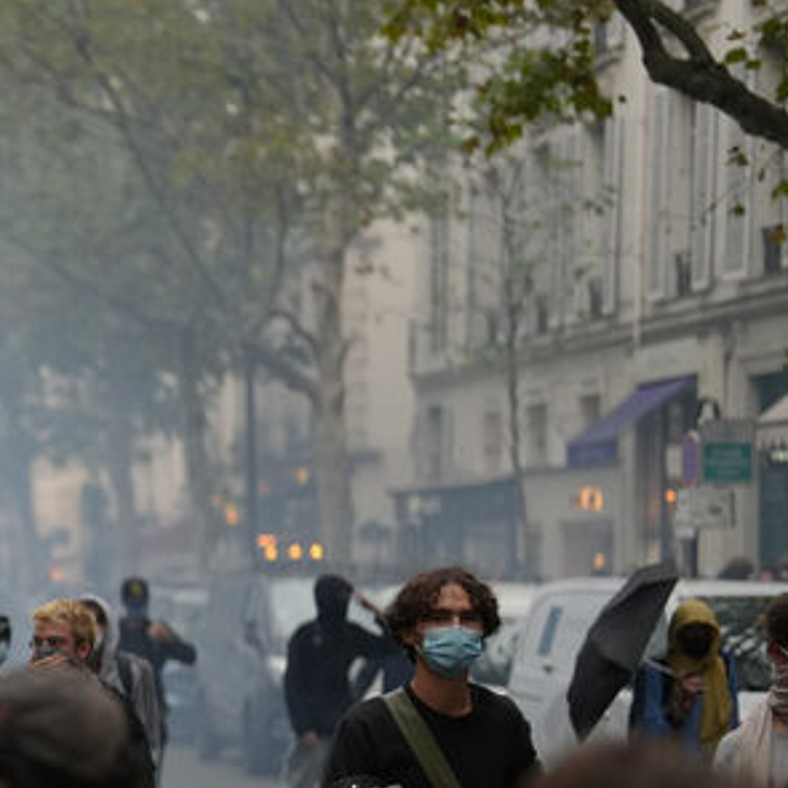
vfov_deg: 12.9
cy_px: 720
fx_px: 3451
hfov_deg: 12.5
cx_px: -323
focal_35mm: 134
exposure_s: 1/4000
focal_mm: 50
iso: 640
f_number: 1.2
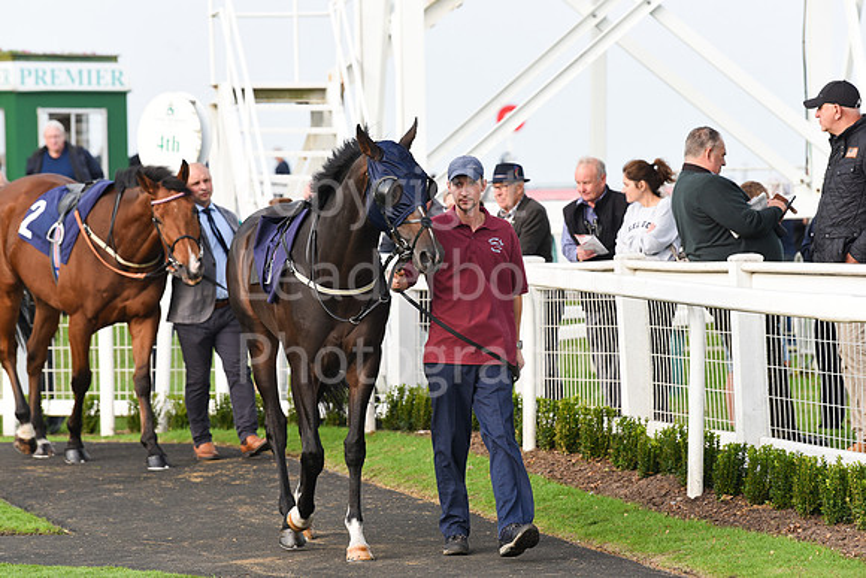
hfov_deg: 10.3
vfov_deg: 6.9
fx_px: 4812
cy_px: 289
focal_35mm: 200
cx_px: 433
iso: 640
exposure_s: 1/640
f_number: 5.6
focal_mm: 200
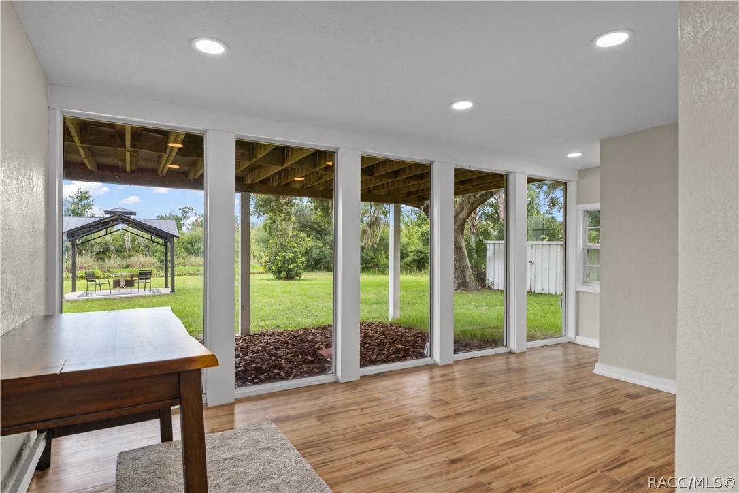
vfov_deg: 63.2
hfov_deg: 85.4
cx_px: 370
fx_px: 400
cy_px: 246
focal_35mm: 20
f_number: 8
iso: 320
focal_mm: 13
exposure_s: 1/13
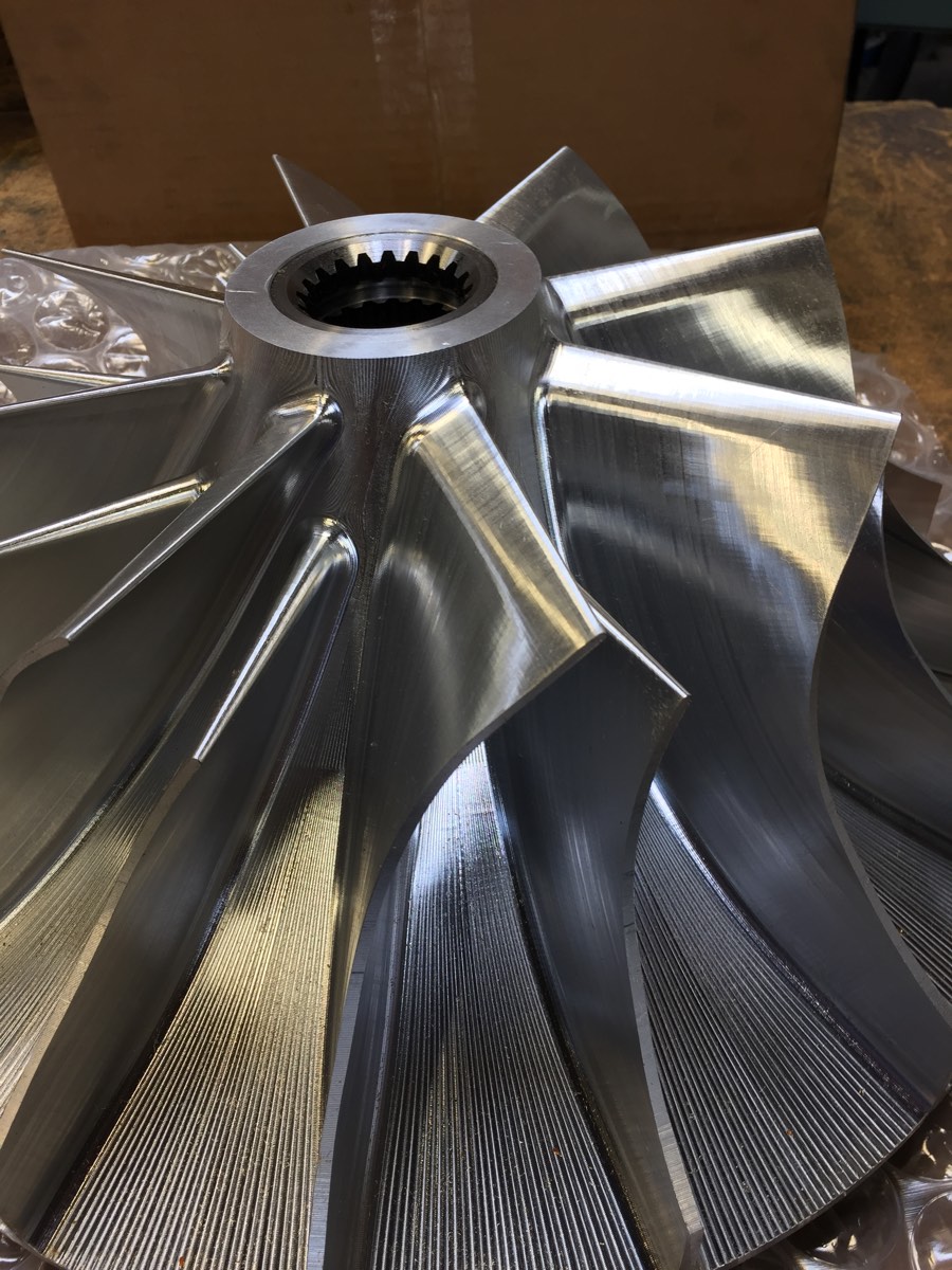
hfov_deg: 48.2
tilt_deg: -45.0
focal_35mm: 29
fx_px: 1063
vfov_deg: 61.7
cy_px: 635
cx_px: 476
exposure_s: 1/40
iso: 32
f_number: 2.2
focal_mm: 4.15
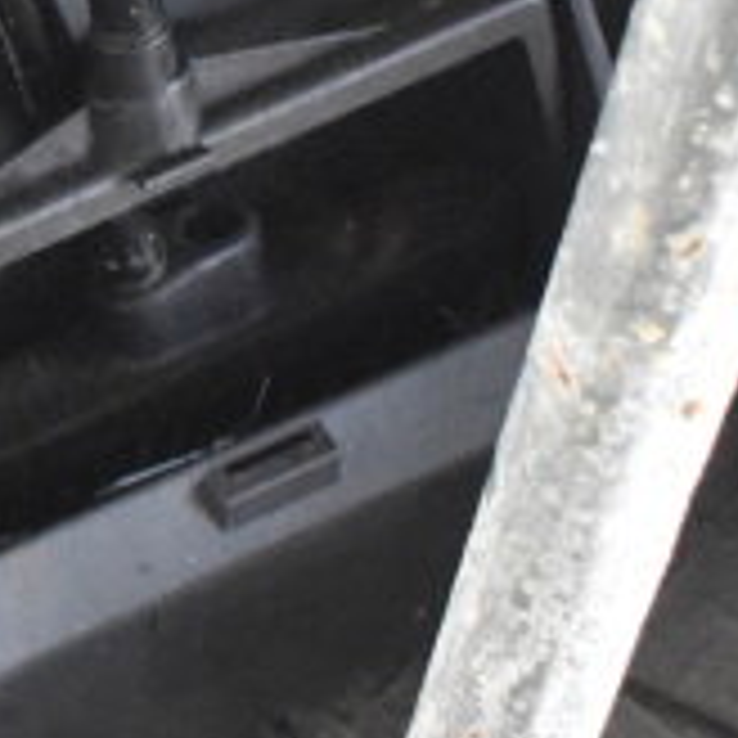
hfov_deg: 10.0
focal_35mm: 171
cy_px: -479
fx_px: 4125
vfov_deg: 9.8
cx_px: -297
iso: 6400
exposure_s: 1/100
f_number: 5
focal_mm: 24
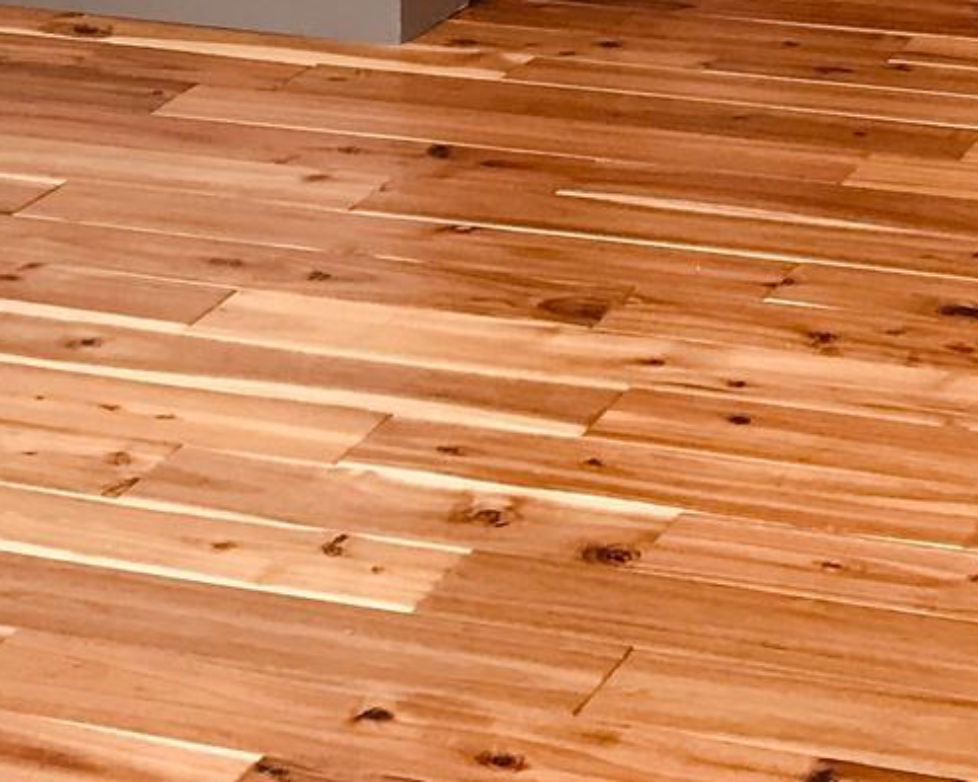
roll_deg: +2.5
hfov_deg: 16.9
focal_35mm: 113
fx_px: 3271
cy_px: -642
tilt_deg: -4.4
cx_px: 749
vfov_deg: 12.4
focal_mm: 3.99
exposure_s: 1/40
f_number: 1.8
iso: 25
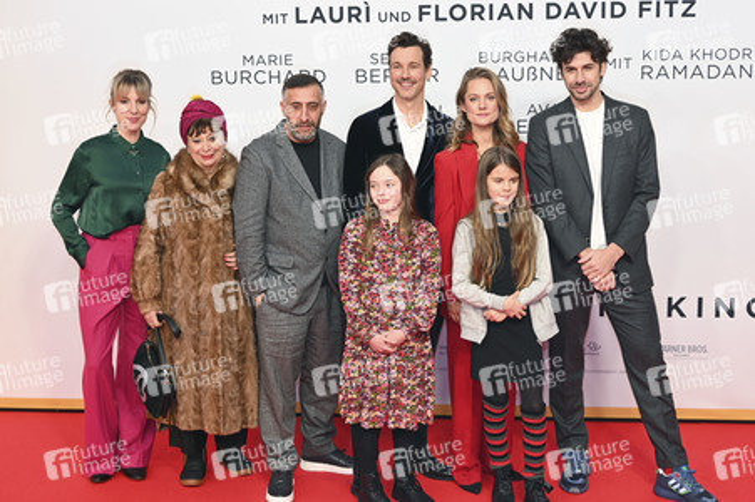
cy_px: 251
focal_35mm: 53
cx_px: 378
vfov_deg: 25.5
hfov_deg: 37.5
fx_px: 1111
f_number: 5
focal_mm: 53
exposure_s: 1/125
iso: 640
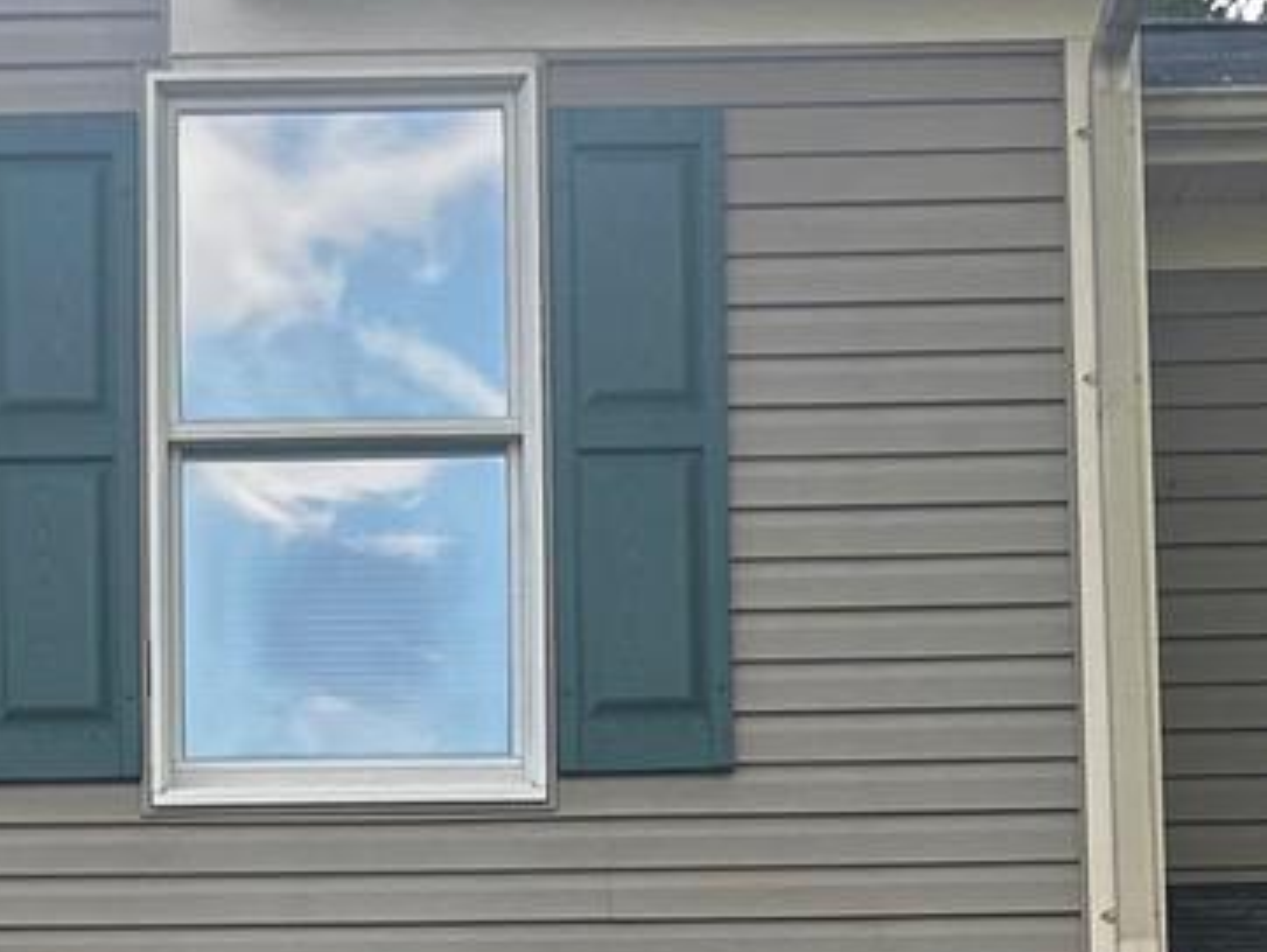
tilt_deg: +6.5
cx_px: 84
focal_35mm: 147
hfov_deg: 13.3
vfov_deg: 9.5
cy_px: 1788
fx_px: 5384
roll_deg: +0.2
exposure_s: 1/495
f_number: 1.5
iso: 50
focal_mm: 5.7
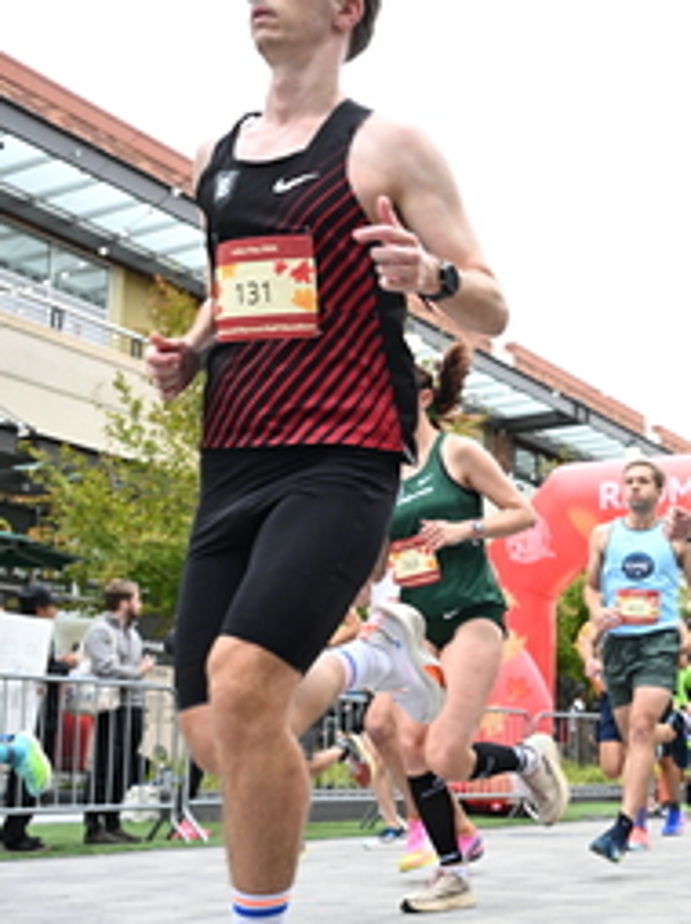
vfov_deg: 38.1
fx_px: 1333
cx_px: 660
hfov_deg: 27.7
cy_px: 553
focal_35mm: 50
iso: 2000
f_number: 4
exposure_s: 1/640
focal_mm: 24
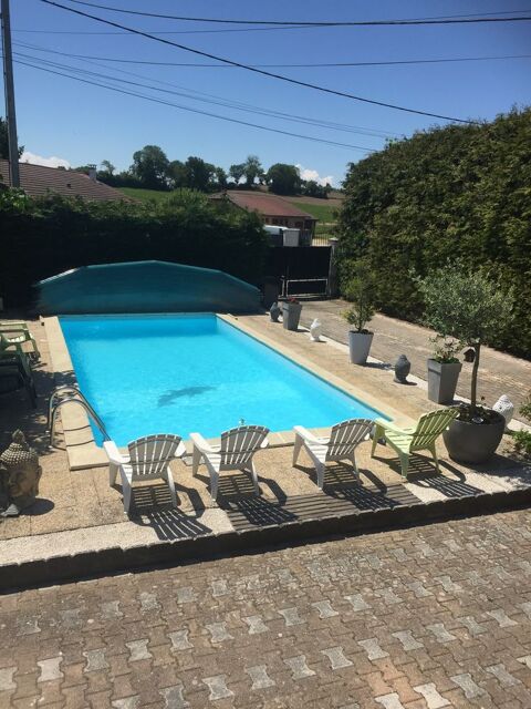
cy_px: 354
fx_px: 593
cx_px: 266
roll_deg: -1.8
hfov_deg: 48.2
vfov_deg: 61.7
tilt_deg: -13.5
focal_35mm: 29
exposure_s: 1/3300
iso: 32
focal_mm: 4.15
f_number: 2.2
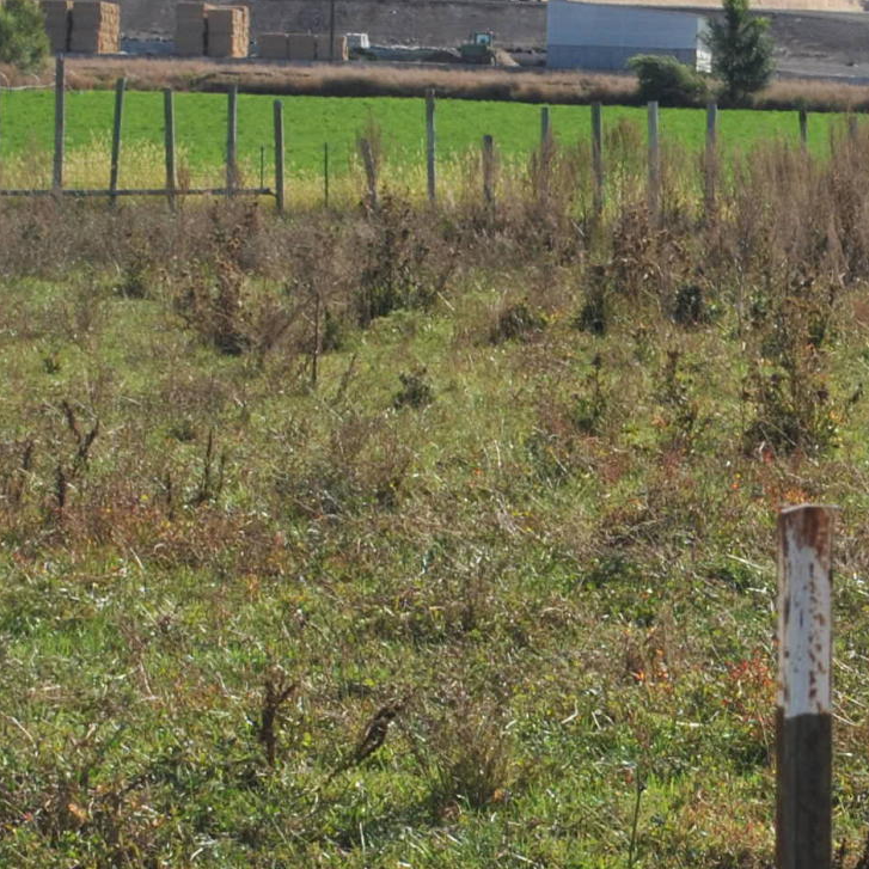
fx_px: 5084
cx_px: 700
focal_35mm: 179
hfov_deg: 9.7
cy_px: 482
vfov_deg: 9.8
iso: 100
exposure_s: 1/250
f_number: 8
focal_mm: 34
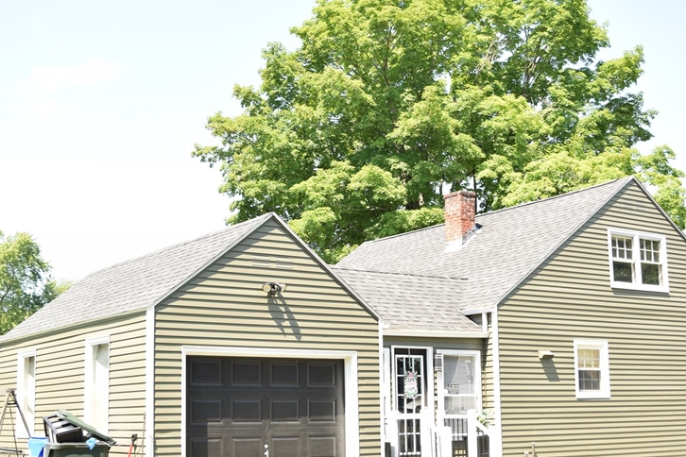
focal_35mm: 55
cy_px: 274
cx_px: 350
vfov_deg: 24.6
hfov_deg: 36.2
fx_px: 1048
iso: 100
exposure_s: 1/125
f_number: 6.3
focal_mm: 26
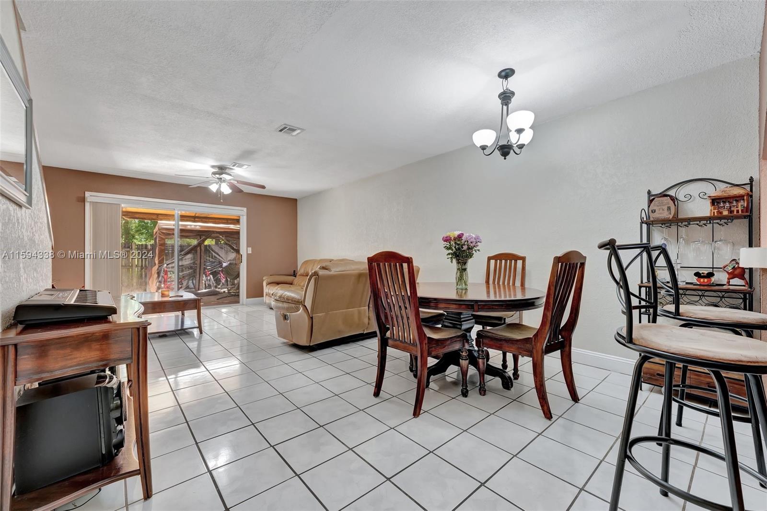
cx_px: 384
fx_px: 315
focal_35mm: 15
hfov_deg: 101.2
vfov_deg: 78.1
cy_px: 256
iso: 400
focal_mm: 14.8
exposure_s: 1/2
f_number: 9
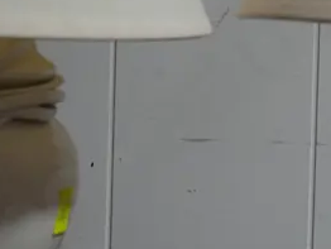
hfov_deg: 14.7
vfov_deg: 11.1
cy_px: 42
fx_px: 1273
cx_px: 275
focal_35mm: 133
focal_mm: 17
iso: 200
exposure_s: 1/100
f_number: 4
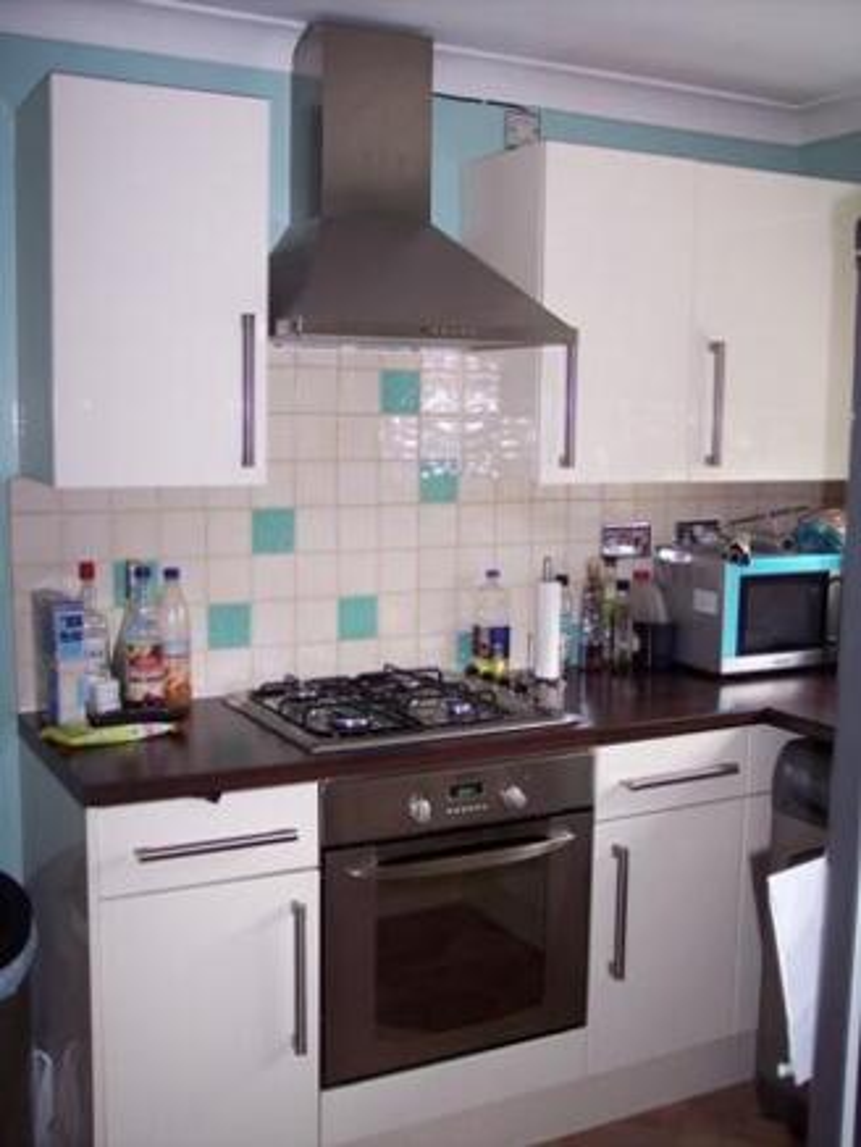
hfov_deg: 36.8
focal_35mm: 39
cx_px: 430
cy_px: 574
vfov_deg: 47.9
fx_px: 1293
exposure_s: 1/60
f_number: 2.8
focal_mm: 8
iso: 100
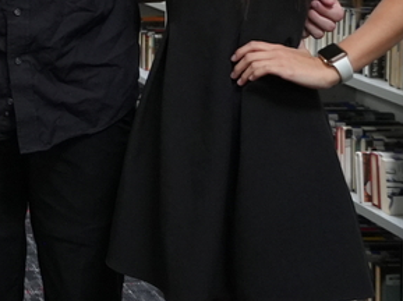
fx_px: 1349
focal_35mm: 116
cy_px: -105
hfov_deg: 15.3
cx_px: -261
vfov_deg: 12.3
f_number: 4
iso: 2500
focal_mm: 23
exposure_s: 1/160
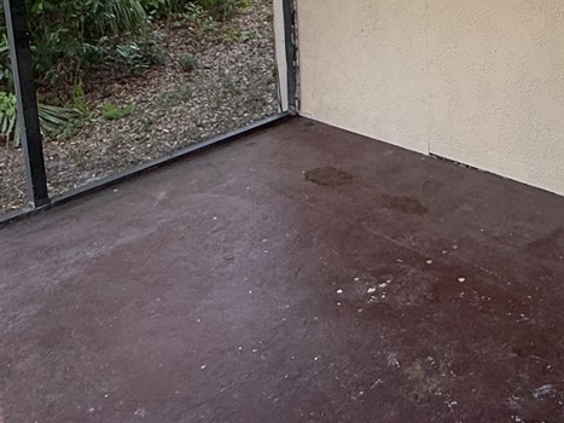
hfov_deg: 37.8
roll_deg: +0.7
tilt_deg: -11.7
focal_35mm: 48
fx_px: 782
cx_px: 471
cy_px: -13
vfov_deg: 28.2
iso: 64
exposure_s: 1/113
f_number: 2.2
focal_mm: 2.22
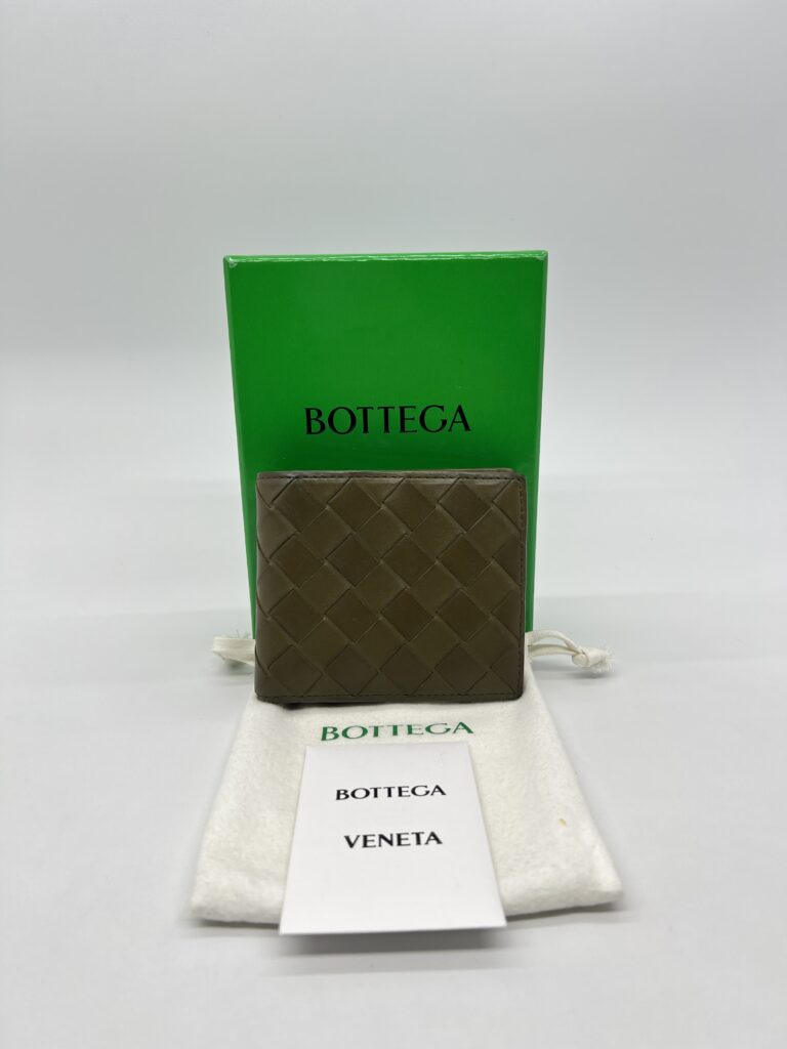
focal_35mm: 26
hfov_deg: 53.1
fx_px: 788
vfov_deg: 67.3
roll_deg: +0.6
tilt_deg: -17.0
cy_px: 524
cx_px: 394
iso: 40
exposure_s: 1/203
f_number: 1.5
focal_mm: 5.7
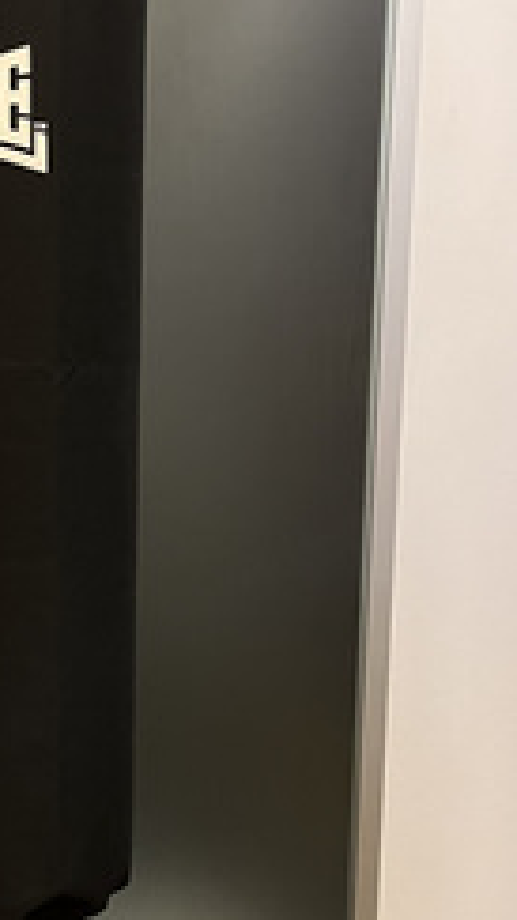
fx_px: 1415
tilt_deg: -8.1
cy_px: 573
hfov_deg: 19.3
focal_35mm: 58
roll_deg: +0.4
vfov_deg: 35.8
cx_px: -126
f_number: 1.6
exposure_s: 1/50
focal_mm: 5.1
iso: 500
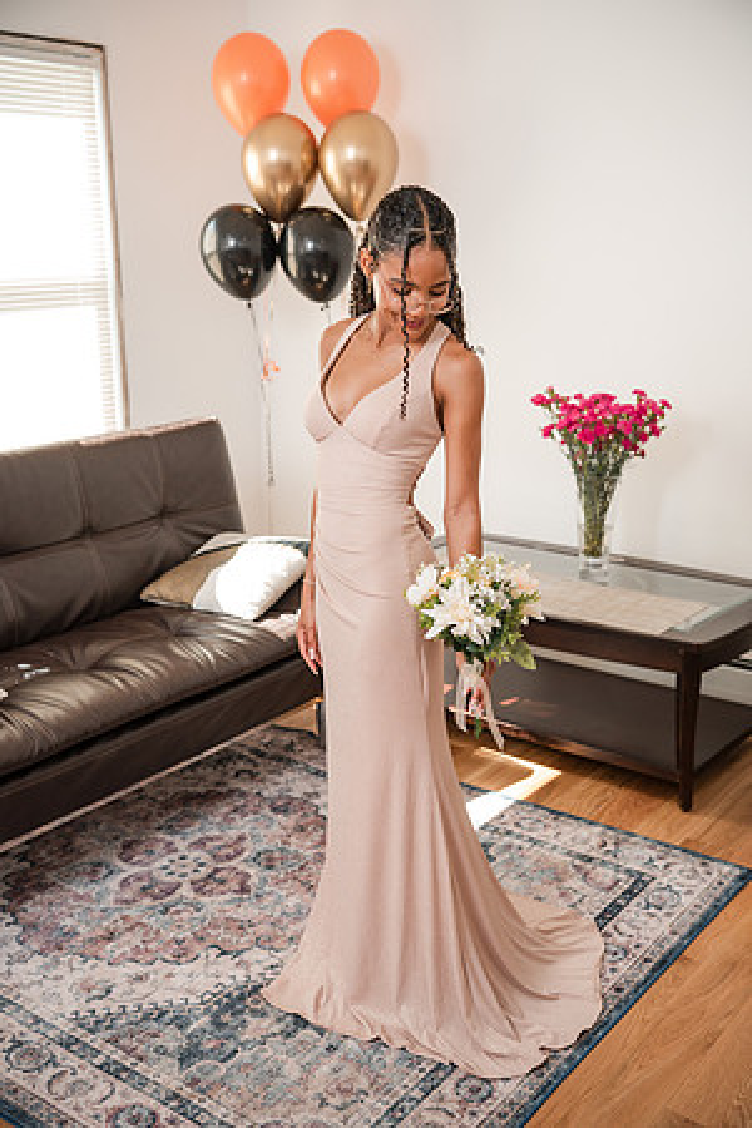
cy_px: 564
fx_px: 1253
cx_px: 376
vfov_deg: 48.5
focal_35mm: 40
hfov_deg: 33.4
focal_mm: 40
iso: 1000
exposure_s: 1/250
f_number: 3.2
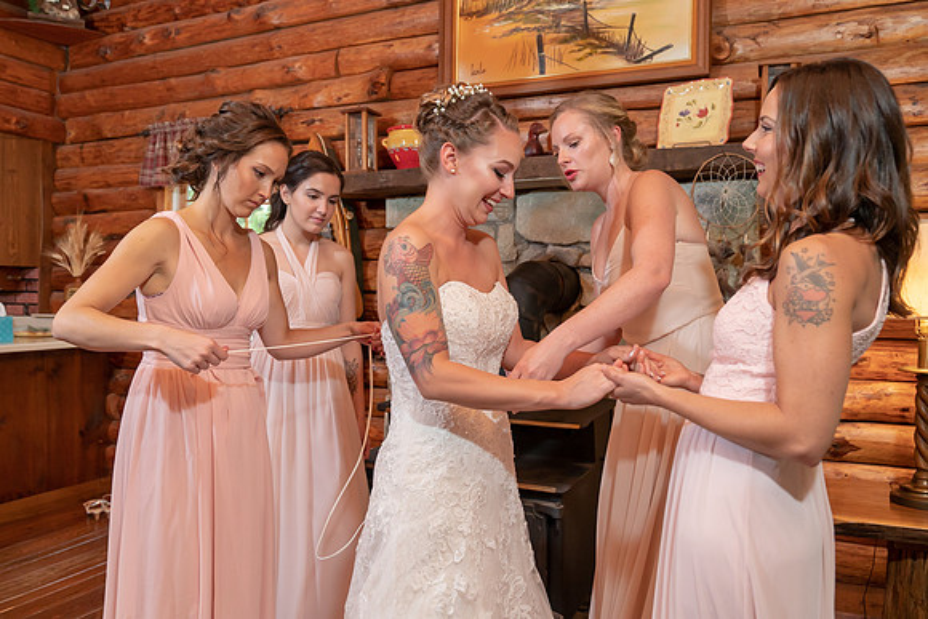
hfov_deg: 65.0
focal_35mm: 28
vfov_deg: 46.1
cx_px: 464
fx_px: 728
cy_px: 310
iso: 2000
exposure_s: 1/200
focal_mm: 28
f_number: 4
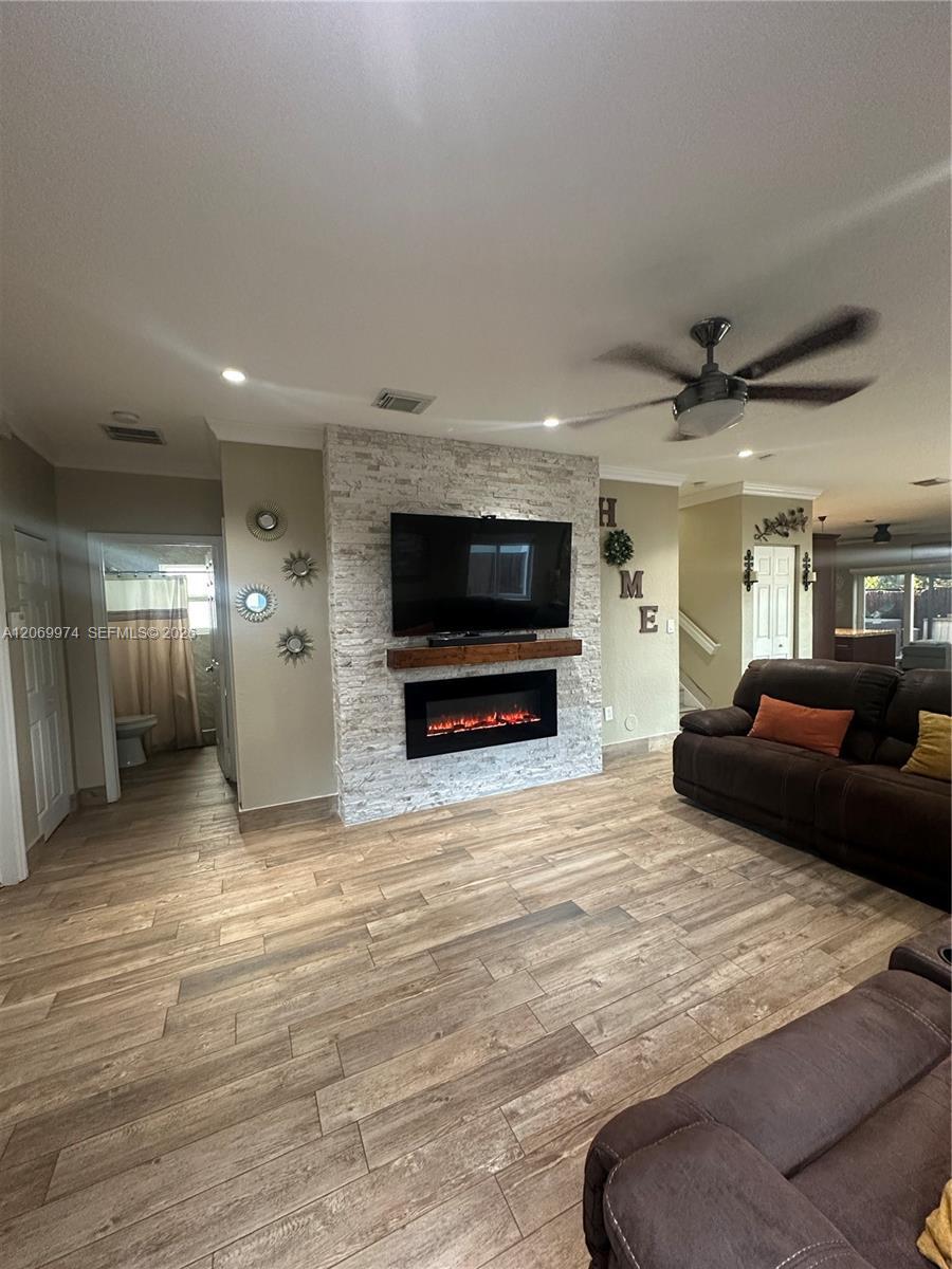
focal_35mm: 14
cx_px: 476
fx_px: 513
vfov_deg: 102.1
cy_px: 634
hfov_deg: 85.7
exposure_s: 1/60
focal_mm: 2.22
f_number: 2.2
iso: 500
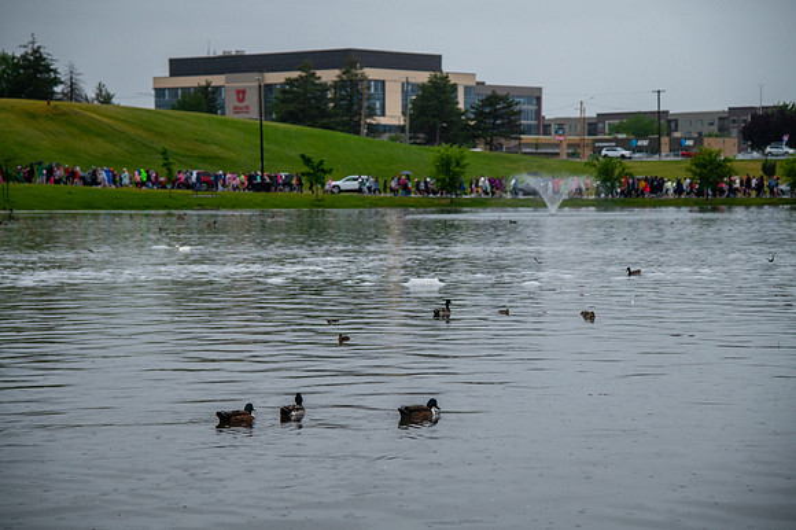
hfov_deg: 22.3
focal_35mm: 91
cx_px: 397
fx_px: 2016
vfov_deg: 15.0
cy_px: 265
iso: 1600
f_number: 4
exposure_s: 1/3200
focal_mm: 82
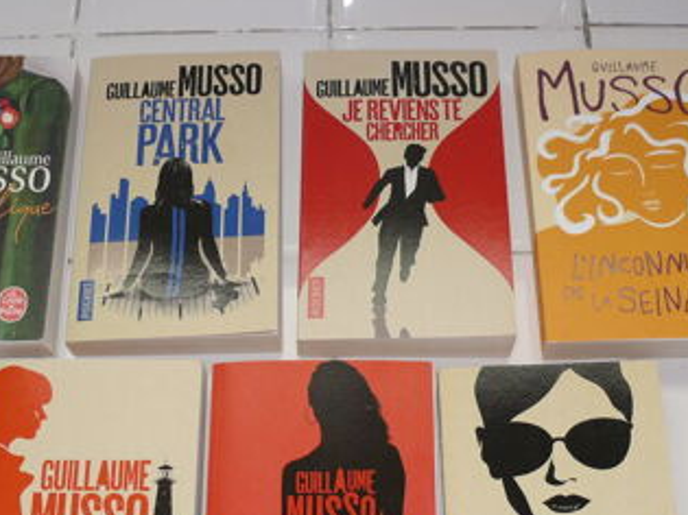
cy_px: 364
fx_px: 1212
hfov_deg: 31.7
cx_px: 330
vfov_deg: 23.8
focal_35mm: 61
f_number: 2.8
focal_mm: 8.3
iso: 100
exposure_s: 1/30
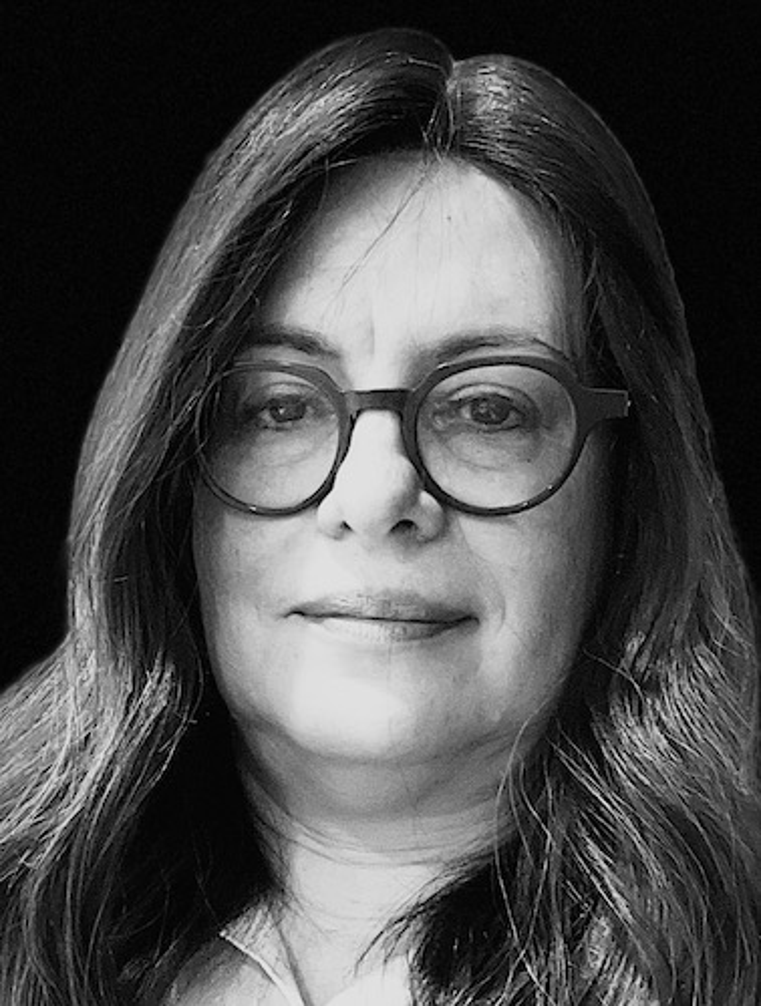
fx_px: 875
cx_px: 380
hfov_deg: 47.0
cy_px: 503
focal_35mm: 30
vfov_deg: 59.8
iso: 320
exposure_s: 1/30
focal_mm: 2.71
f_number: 2.2
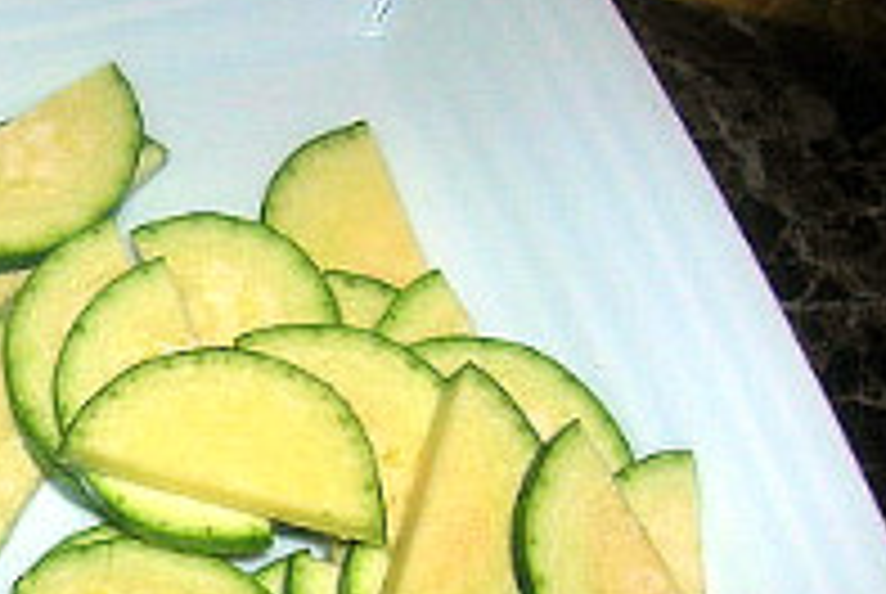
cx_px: -36
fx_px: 2120
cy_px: 742
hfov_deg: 22.5
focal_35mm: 86
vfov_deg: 15.3
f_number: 2.9
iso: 50
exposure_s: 1/60.1
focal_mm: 5.7
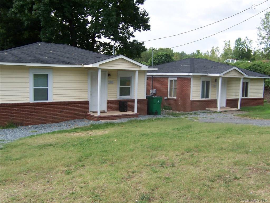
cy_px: 102
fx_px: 281
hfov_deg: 51.4
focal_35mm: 36
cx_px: 135
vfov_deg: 39.7
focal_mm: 5.6
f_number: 3.4
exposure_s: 1/125
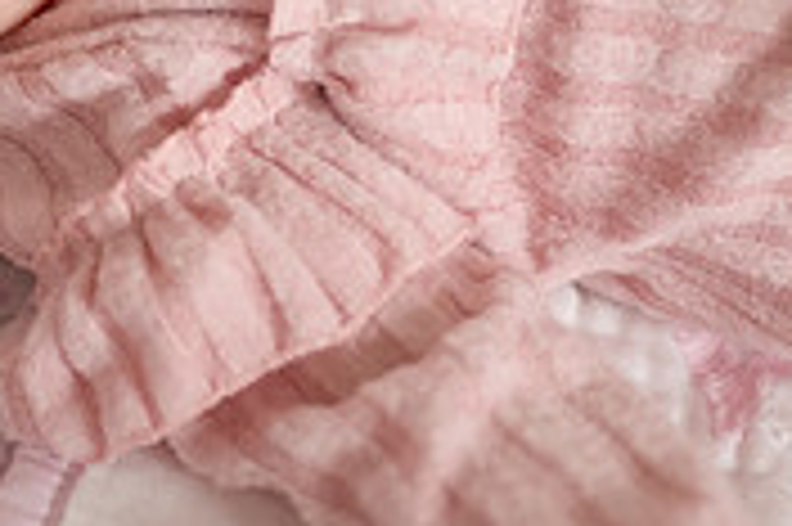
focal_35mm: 128
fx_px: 2813
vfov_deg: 10.6
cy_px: -37
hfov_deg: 15.9
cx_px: 106
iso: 2000
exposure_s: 1/320
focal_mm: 35
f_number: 2
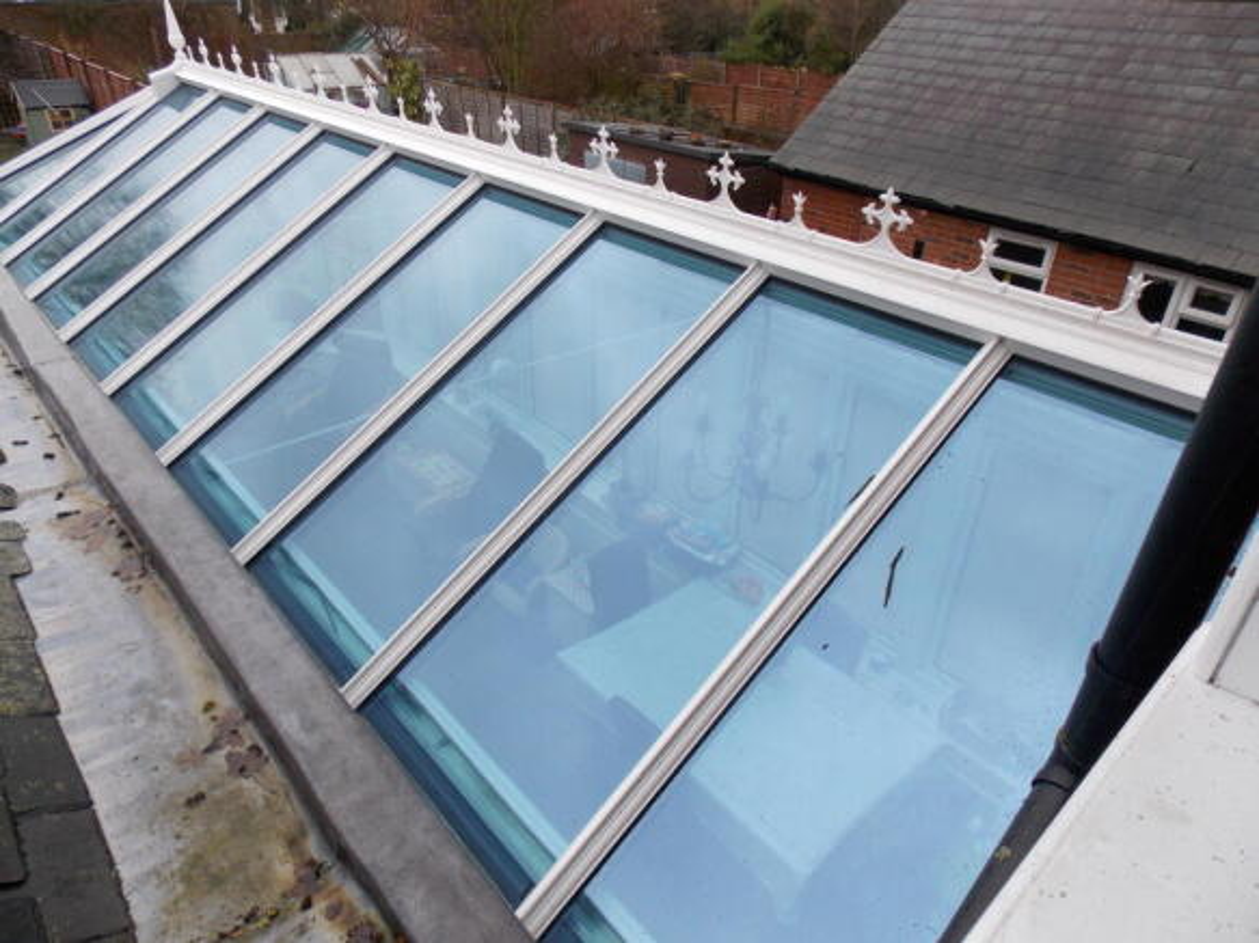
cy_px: 472
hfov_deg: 73.9
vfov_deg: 58.9
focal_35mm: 23
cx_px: 630
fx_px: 836
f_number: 3.1
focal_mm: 4
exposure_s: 1/80
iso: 80
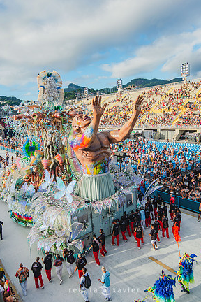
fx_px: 209
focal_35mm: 25
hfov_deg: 51.3
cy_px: 145
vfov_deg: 71.5
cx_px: 103
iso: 200
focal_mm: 24
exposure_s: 1/1000
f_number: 4
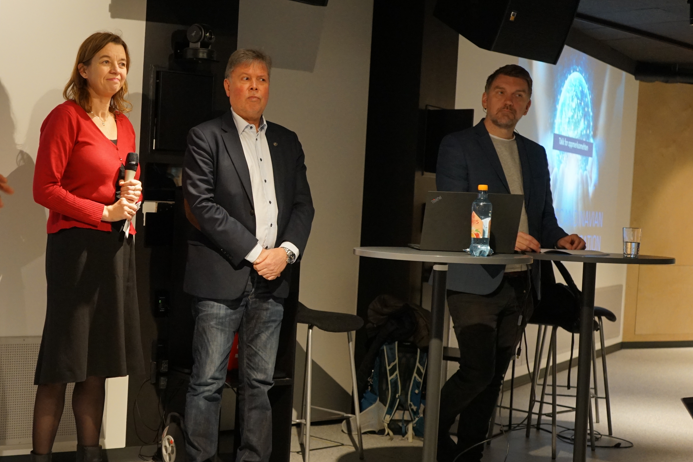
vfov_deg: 23.4
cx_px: 163
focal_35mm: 58
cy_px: 243
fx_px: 1116
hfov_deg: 33.7
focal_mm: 37
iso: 2000
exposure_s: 1/160
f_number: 4
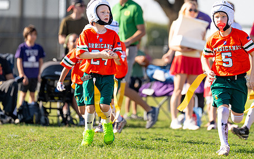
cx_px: 138
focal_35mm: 350
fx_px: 2424
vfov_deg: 3.8
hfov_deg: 6.0
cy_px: 49
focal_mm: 200
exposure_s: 1/2000
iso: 200
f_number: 2.8
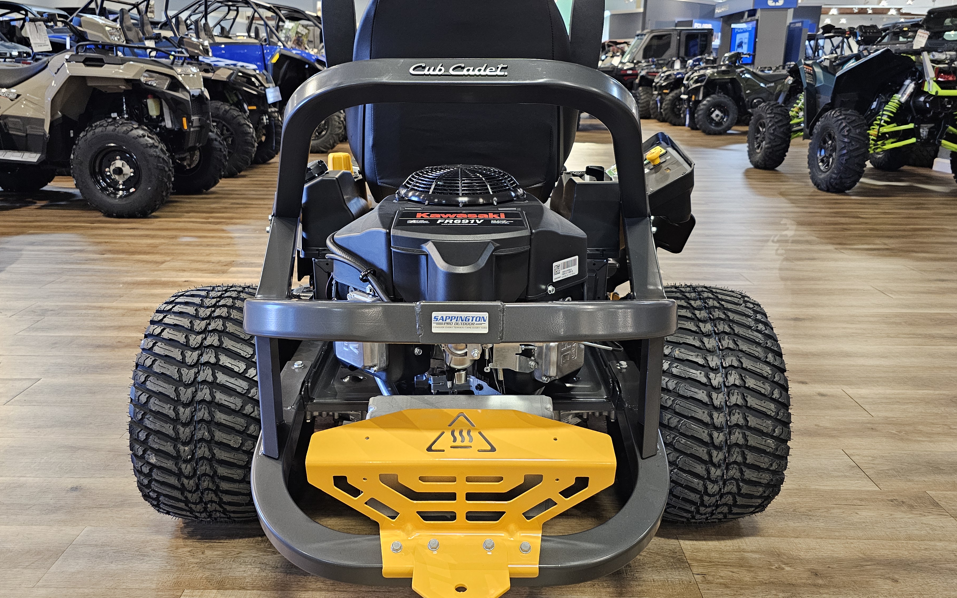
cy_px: 296
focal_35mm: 27
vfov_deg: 46.0
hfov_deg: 68.4
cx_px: 465
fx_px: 704
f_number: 1.7
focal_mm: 6.3
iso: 500
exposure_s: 1/60
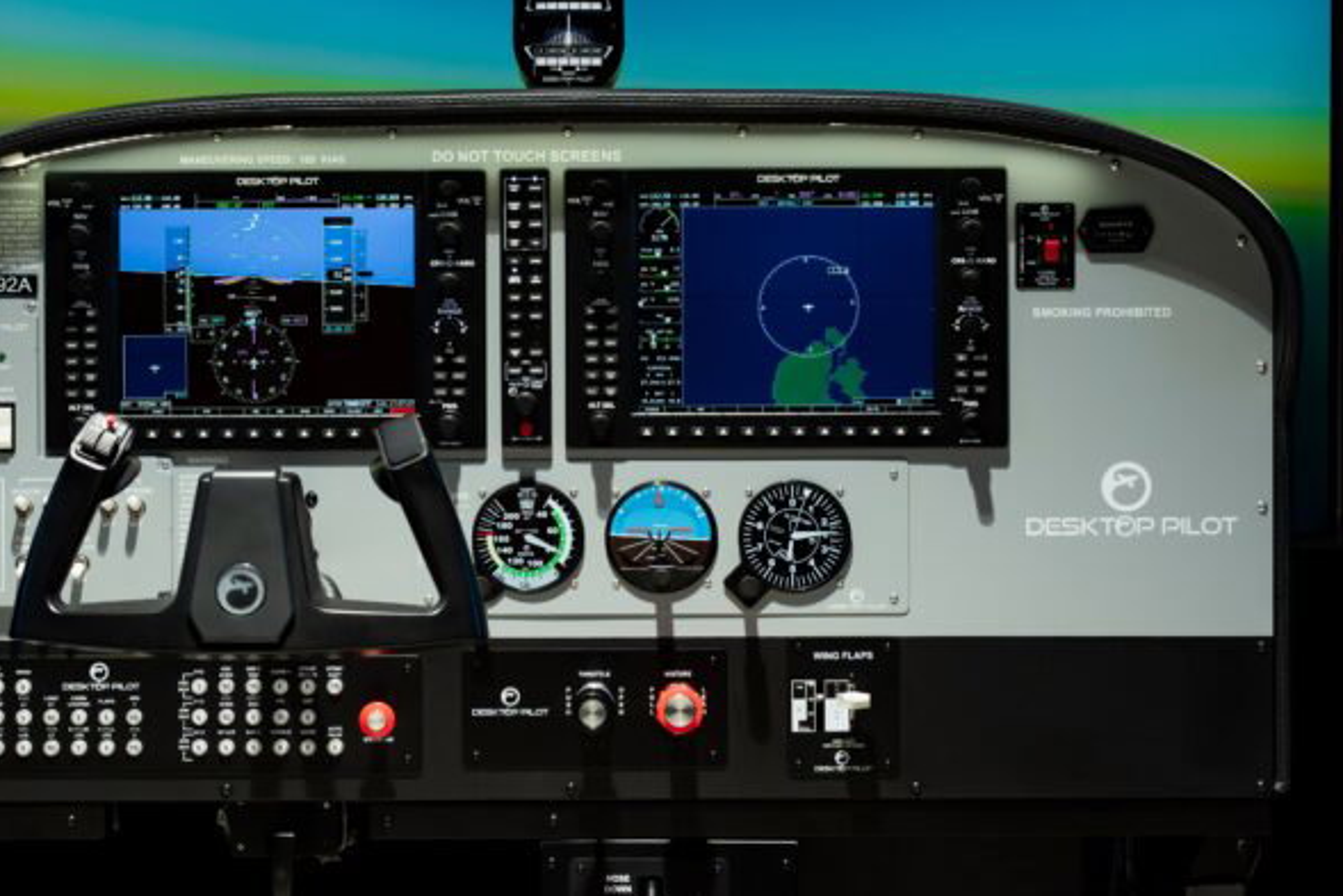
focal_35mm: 80
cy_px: 448
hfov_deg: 25.3
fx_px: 2985
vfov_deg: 17.1
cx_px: 616
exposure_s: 1/160
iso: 800
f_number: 4
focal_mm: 46
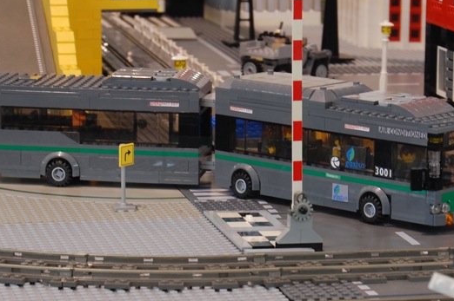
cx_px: 262
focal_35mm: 162
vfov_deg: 8.5
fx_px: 2041
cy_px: 111
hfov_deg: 12.7
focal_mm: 55
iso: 400
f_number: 8
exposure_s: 1/3
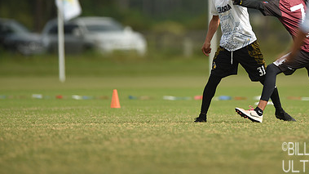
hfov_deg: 3.4
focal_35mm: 641
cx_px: 230
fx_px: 5251
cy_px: 25
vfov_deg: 1.9
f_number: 2.8
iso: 160
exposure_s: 1/3200
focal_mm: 400
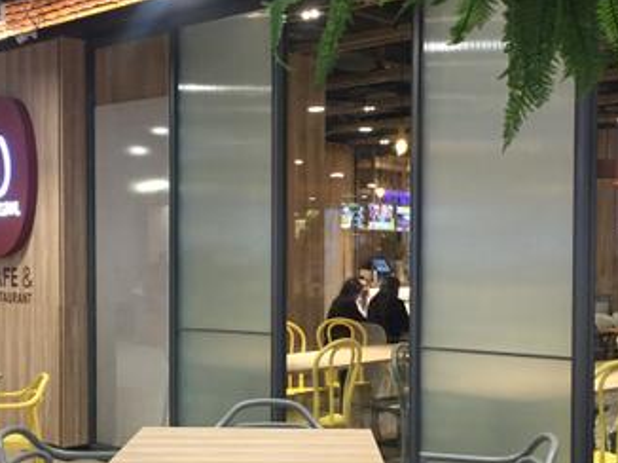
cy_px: 296
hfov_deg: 33.8
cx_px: 324
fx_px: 1017
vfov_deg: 25.5
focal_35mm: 57
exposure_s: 1/33
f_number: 2.2
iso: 200
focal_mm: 4.15
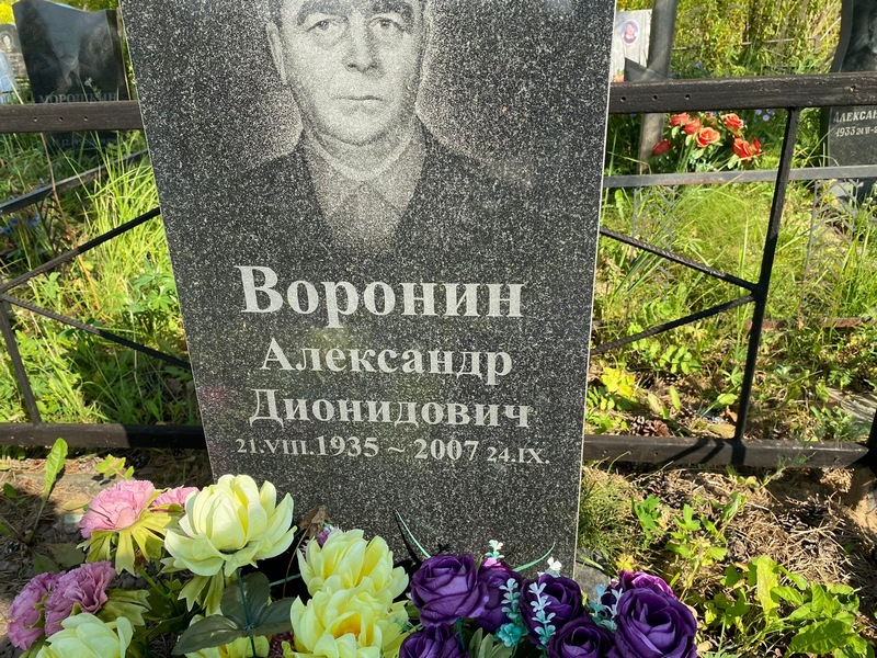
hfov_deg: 67.3
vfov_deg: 53.1
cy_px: 329
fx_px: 659
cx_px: 438
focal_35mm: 26
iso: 32
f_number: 1.8
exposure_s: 1/1182
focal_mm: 4.25
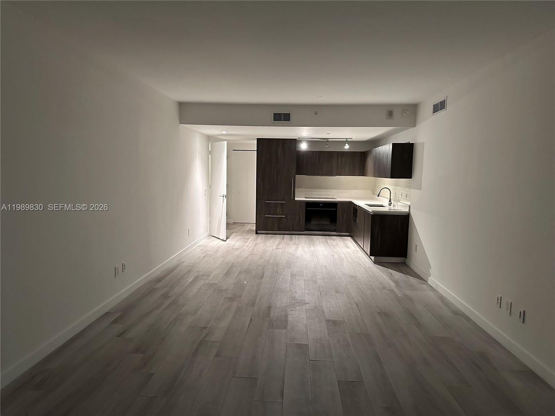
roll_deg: -1.1
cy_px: 208
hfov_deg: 71.6
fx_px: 385
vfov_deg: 56.8
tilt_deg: -6.0
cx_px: 278
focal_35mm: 24
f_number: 1.78
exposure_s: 1/60
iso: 800
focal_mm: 6.86
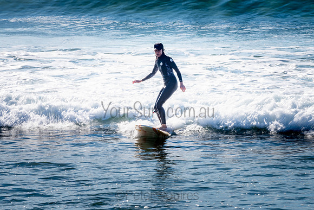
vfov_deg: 2.3
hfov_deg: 3.4
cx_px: 161
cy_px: 103
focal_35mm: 599
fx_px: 5222
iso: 64
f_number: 32
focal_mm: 500
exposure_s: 1/25
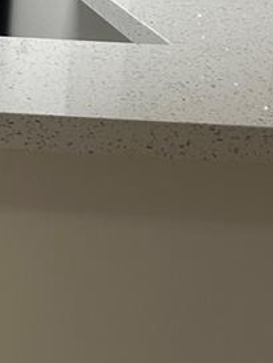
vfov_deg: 16.7
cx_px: -239
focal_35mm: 113
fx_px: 1188
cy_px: -76
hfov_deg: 11.9
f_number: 1.5
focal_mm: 5.7
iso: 80
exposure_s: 1/120
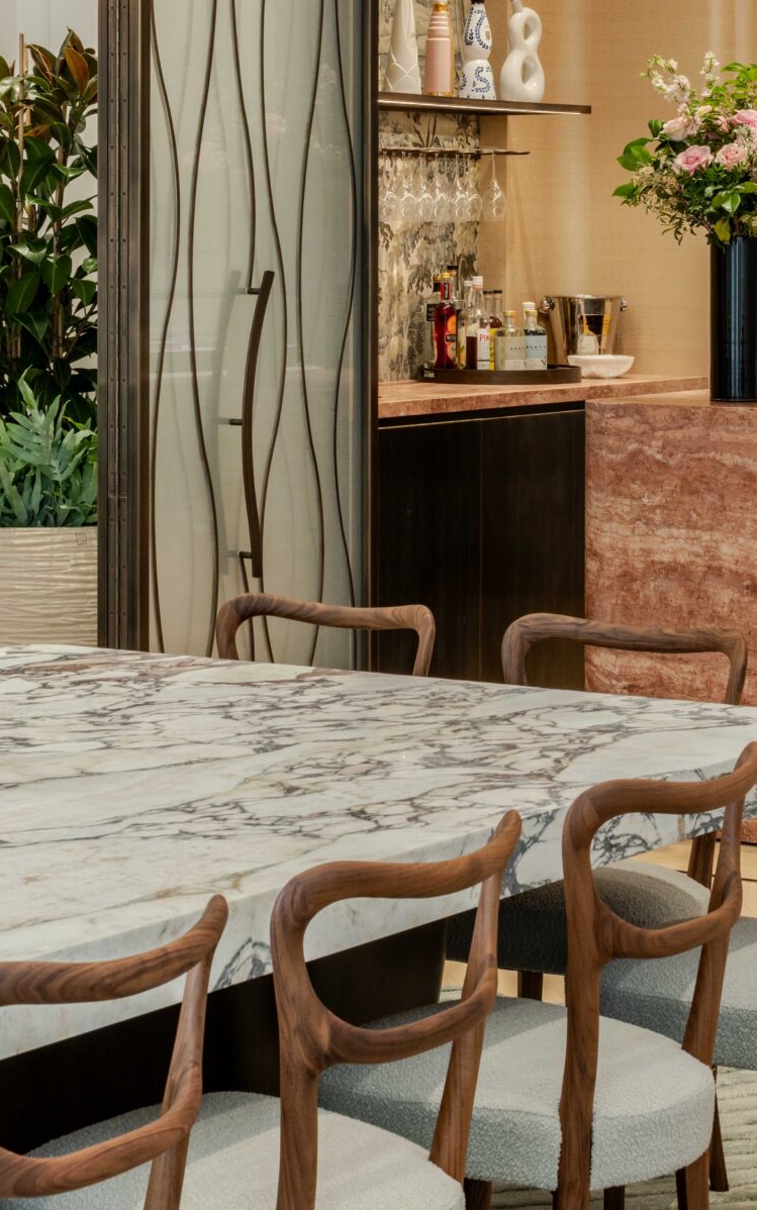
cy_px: 148
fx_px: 3234
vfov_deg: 20.8
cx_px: 363
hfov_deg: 13.4
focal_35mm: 98
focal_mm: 45
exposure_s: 1/2.5
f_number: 13
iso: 80
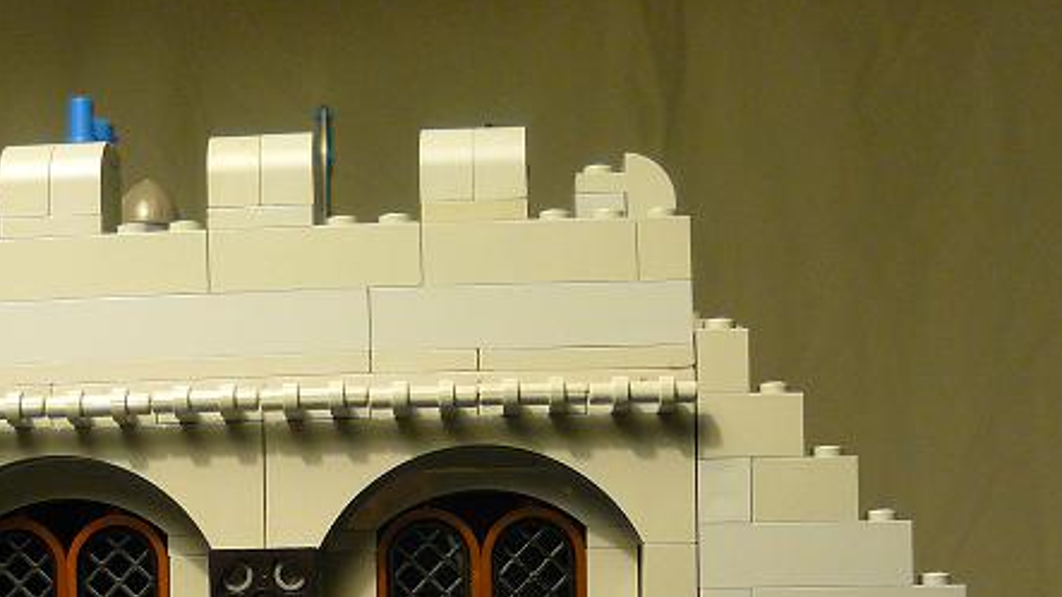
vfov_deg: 16.9
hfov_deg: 30.9
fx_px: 1915
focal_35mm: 68
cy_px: 741
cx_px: 417
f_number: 2.8
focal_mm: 6
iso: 200
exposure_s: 1/25
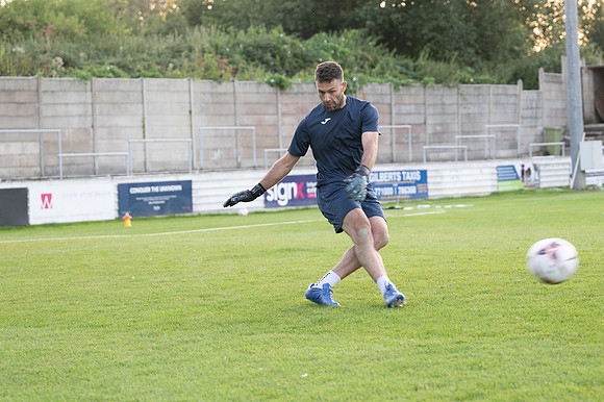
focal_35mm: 105
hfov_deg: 19.5
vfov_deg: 13.0
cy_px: 201
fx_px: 1761
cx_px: 302
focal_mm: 70
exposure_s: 1/500
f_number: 3.2
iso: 1000
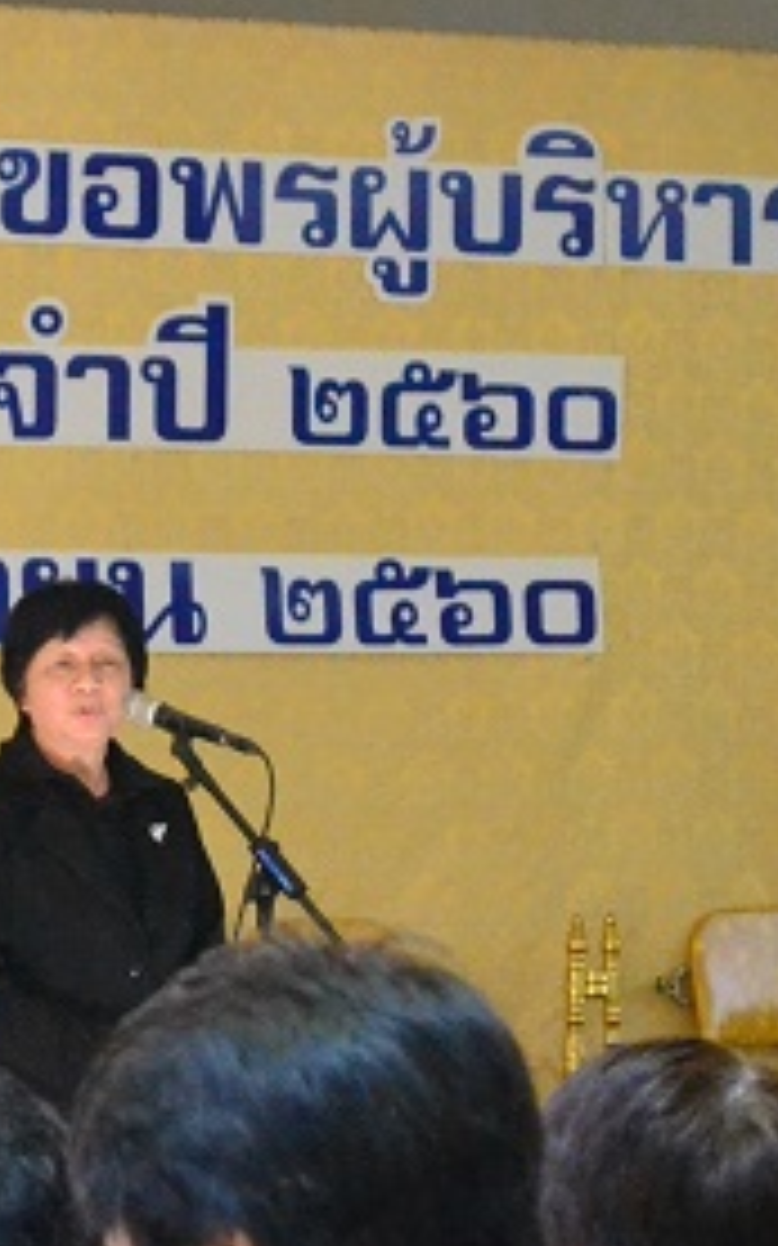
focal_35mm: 242
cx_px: -63
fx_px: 8230
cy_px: 645
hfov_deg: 5.4
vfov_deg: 8.7
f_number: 5.6
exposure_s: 1/160
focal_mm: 55
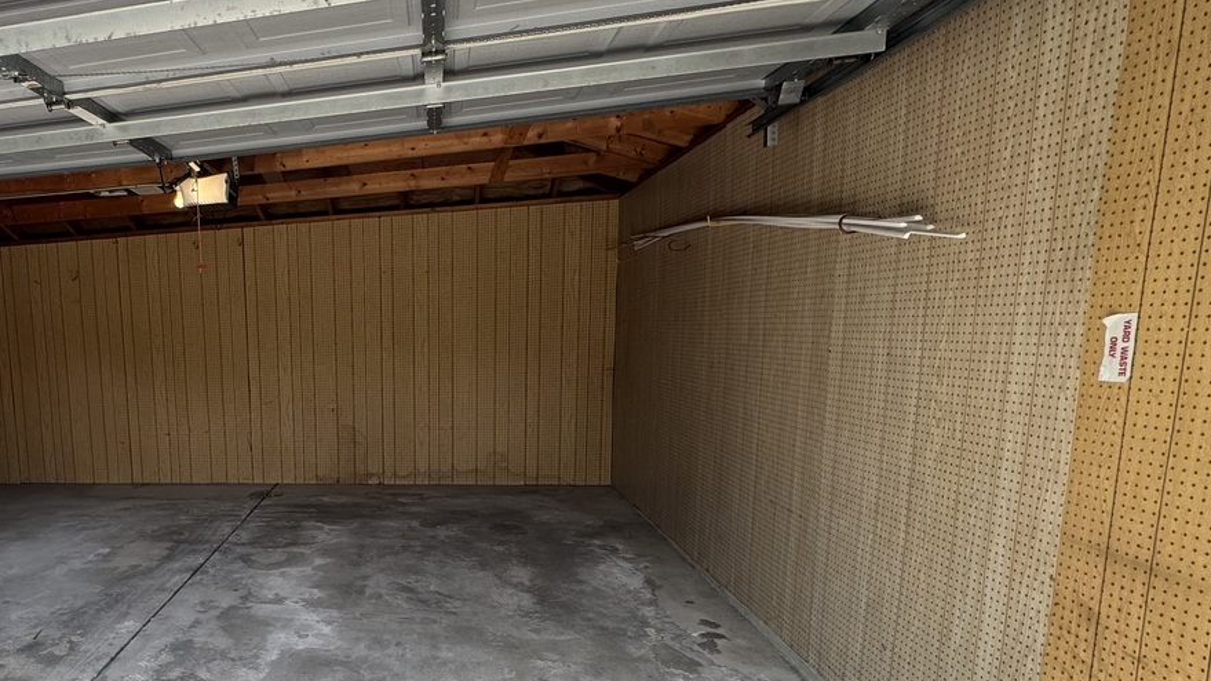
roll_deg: +2.3
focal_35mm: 25
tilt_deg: -10.2
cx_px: 241
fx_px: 803
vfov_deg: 45.2
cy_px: 459
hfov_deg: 67.1
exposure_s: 1/255
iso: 40
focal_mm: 2.22
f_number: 2.2
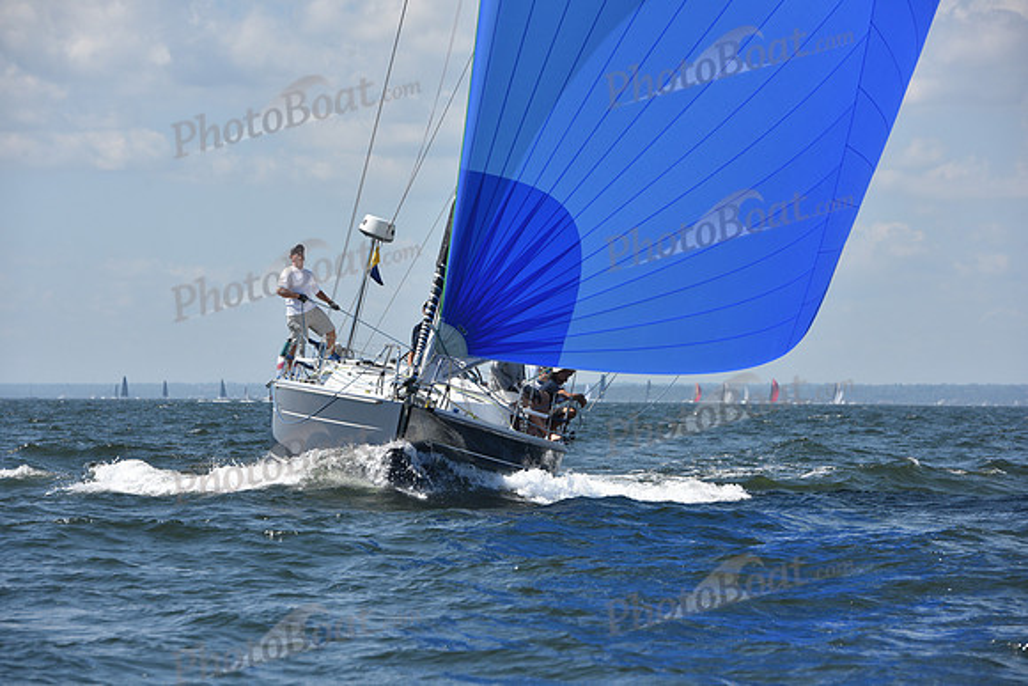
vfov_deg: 7.4
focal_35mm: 185
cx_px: 514
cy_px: 343
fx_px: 5284
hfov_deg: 11.1
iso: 320
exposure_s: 1/1250
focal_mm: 185
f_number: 9
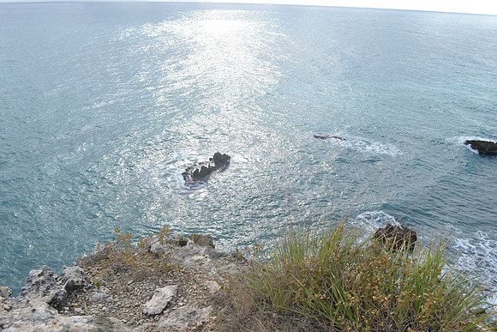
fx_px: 373
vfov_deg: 48.0
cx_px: 248
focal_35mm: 27
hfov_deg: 67.4
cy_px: 166
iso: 800
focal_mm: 18
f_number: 7.1
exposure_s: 1/1250
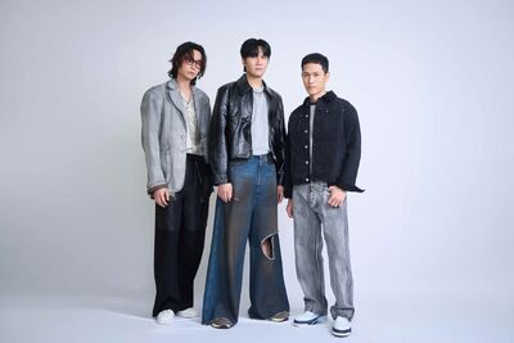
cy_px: 172
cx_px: 257
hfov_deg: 51.0
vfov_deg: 35.3
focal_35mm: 38
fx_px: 538
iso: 400
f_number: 8
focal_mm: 37.7
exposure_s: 1/200
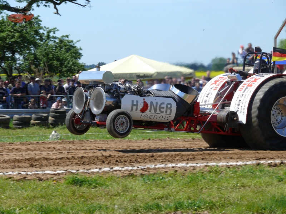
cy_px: 107
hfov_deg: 11.6
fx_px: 1413
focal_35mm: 171
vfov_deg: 8.7
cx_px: 143
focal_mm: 36.2
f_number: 5.6
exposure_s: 1/400
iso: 100
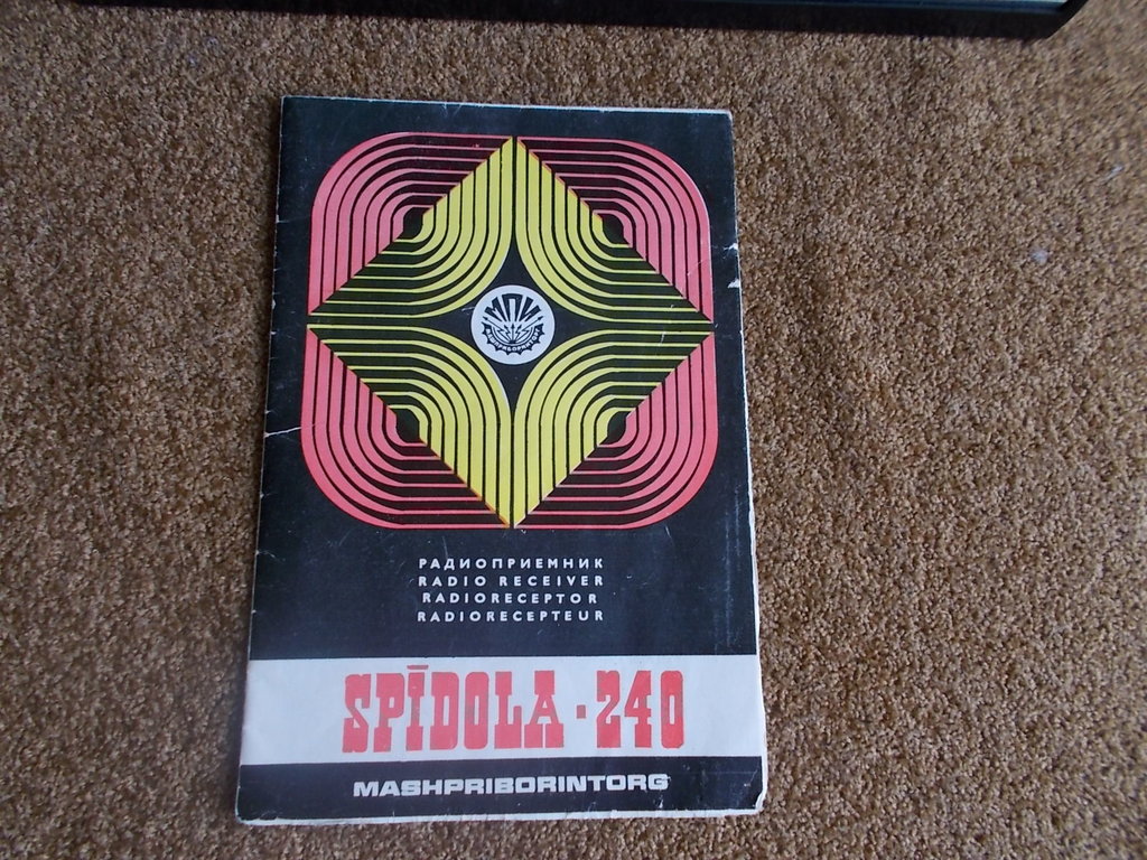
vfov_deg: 53.1
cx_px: 574
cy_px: 430
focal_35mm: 26
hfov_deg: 67.3
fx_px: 862
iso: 125
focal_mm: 4.6
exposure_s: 1/25
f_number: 3.2
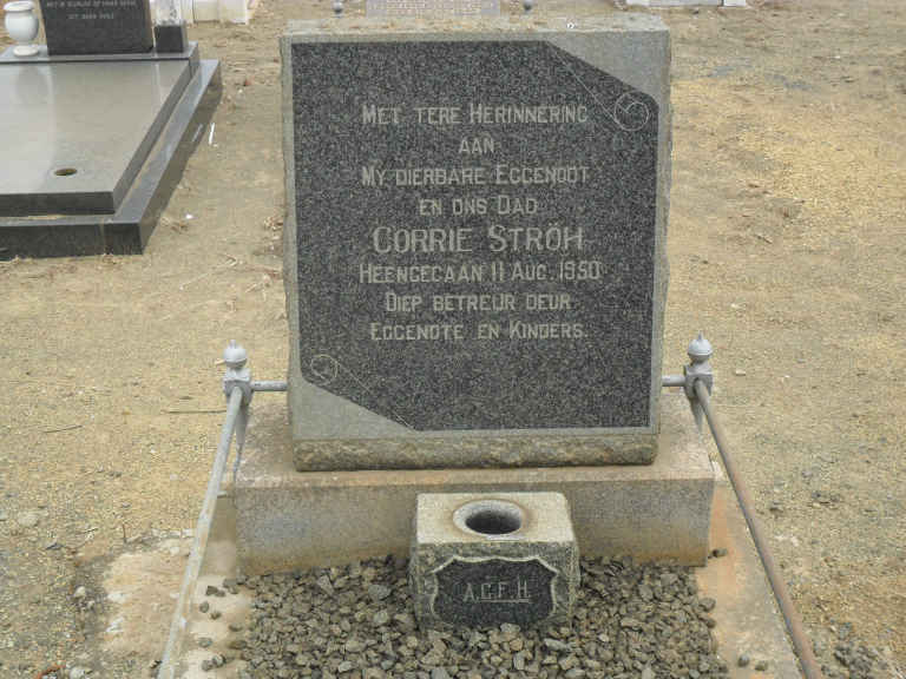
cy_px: 340
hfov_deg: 36.8
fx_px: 1361
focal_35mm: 52
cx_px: 453
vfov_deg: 28.0
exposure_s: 1/180
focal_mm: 9.3
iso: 100
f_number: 5
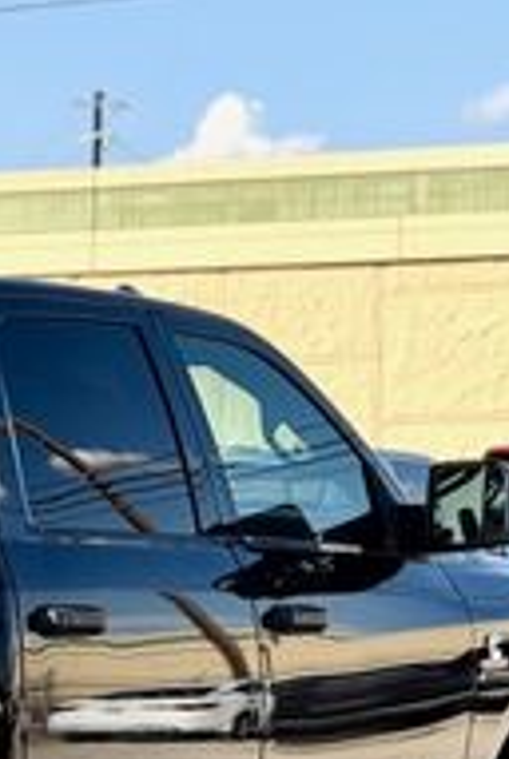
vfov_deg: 12.1
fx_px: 3529
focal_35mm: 167
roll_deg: +1.5
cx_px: -589
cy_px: 755
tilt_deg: -3.3
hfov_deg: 7.8
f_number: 1.78
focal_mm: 6.76
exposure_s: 1/3891
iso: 64
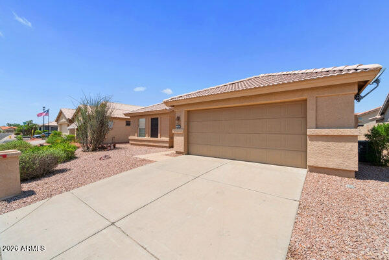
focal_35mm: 15
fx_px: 162
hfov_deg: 100.4
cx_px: 194
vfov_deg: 77.3
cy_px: 130
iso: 100
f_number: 8
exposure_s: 1/500
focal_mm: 10
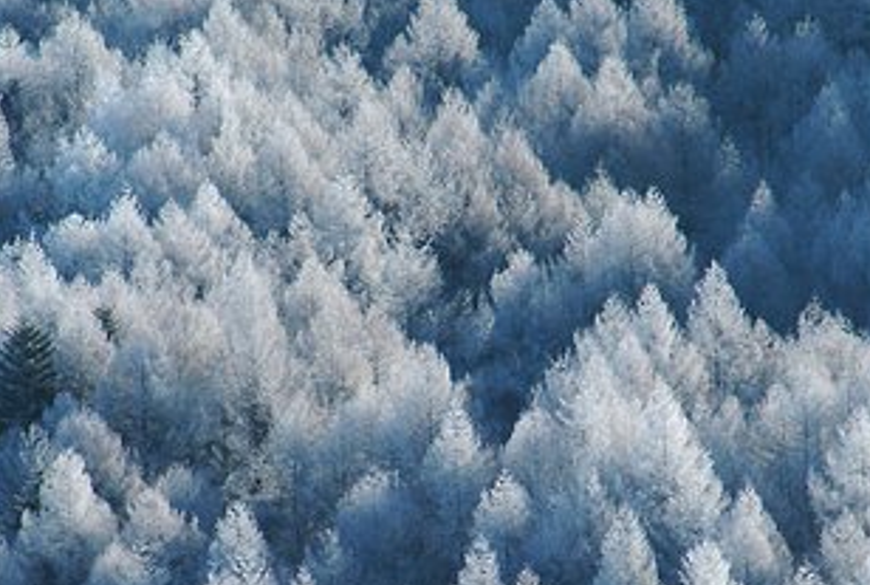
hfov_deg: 7.0
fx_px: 7122
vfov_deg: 4.7
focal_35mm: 294
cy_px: 228
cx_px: 494
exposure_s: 1/350
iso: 200
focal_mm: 118
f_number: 8
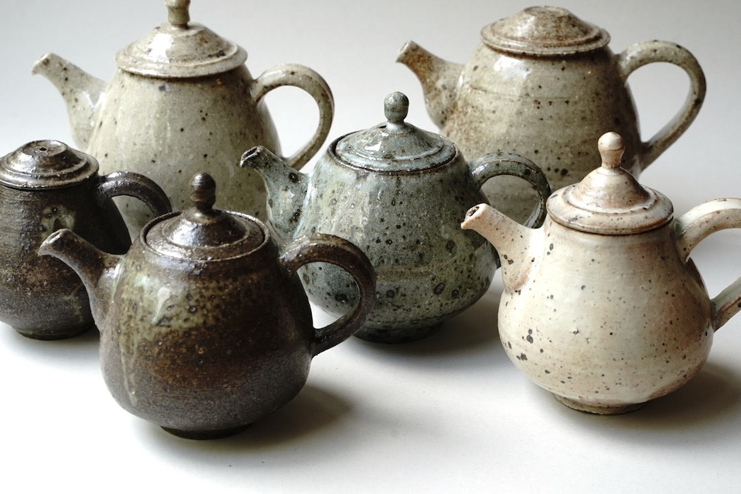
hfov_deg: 28.1
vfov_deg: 18.9
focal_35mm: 72
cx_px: 365
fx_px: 1482
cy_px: 219
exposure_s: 1/30
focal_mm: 60
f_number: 10
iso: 320
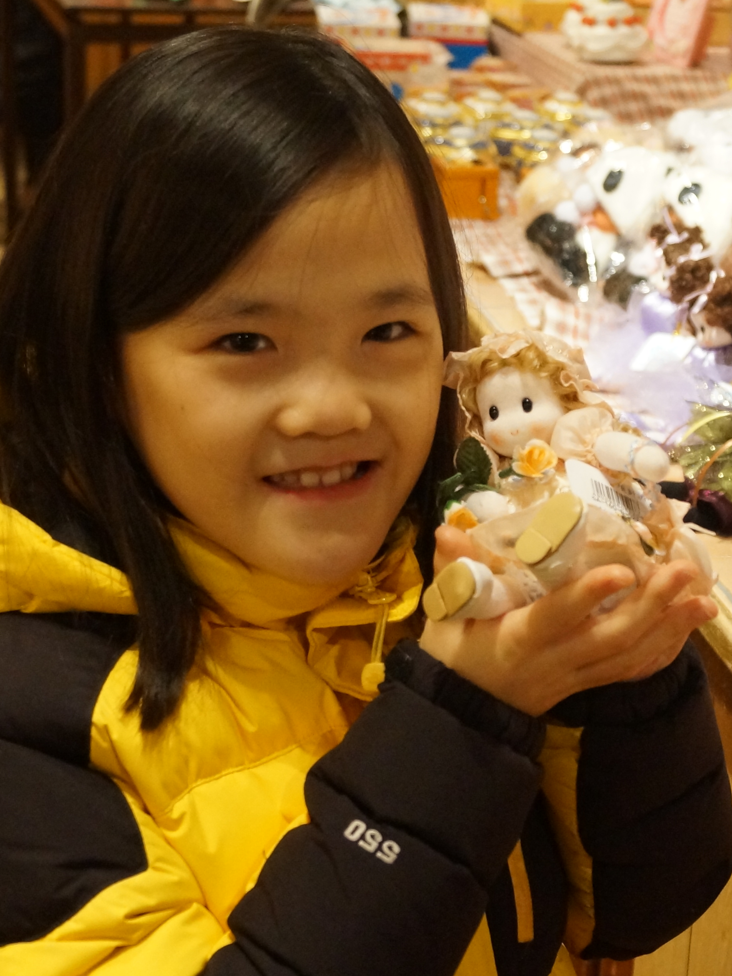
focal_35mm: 78
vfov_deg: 25.0
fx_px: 2199
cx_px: 466
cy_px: 482
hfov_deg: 18.9
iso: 2500
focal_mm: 28
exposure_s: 1/60
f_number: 4.5
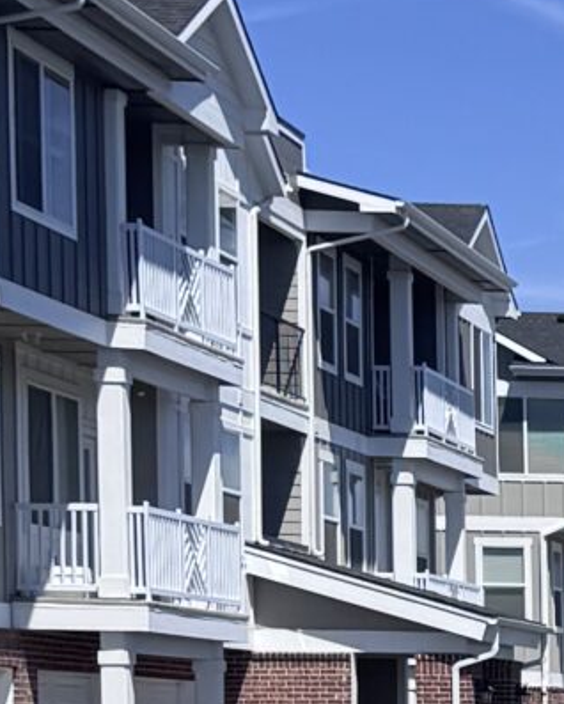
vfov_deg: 12.5
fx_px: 3148
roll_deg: +0.3
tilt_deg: -2.6
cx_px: 1637
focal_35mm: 151
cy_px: 853
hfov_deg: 8.7
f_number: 1.78
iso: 80
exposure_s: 1/5814
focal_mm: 6.76
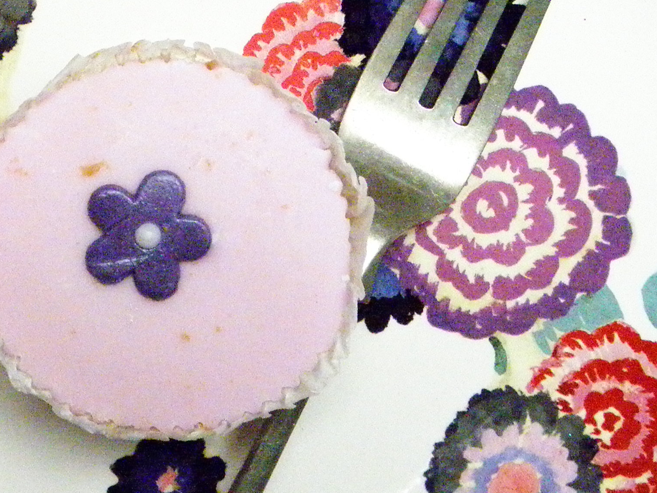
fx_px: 1689
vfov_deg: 16.6
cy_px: 189
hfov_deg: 22.0
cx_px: 253
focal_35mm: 89
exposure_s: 1/160
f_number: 3.7
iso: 1000
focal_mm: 6.2
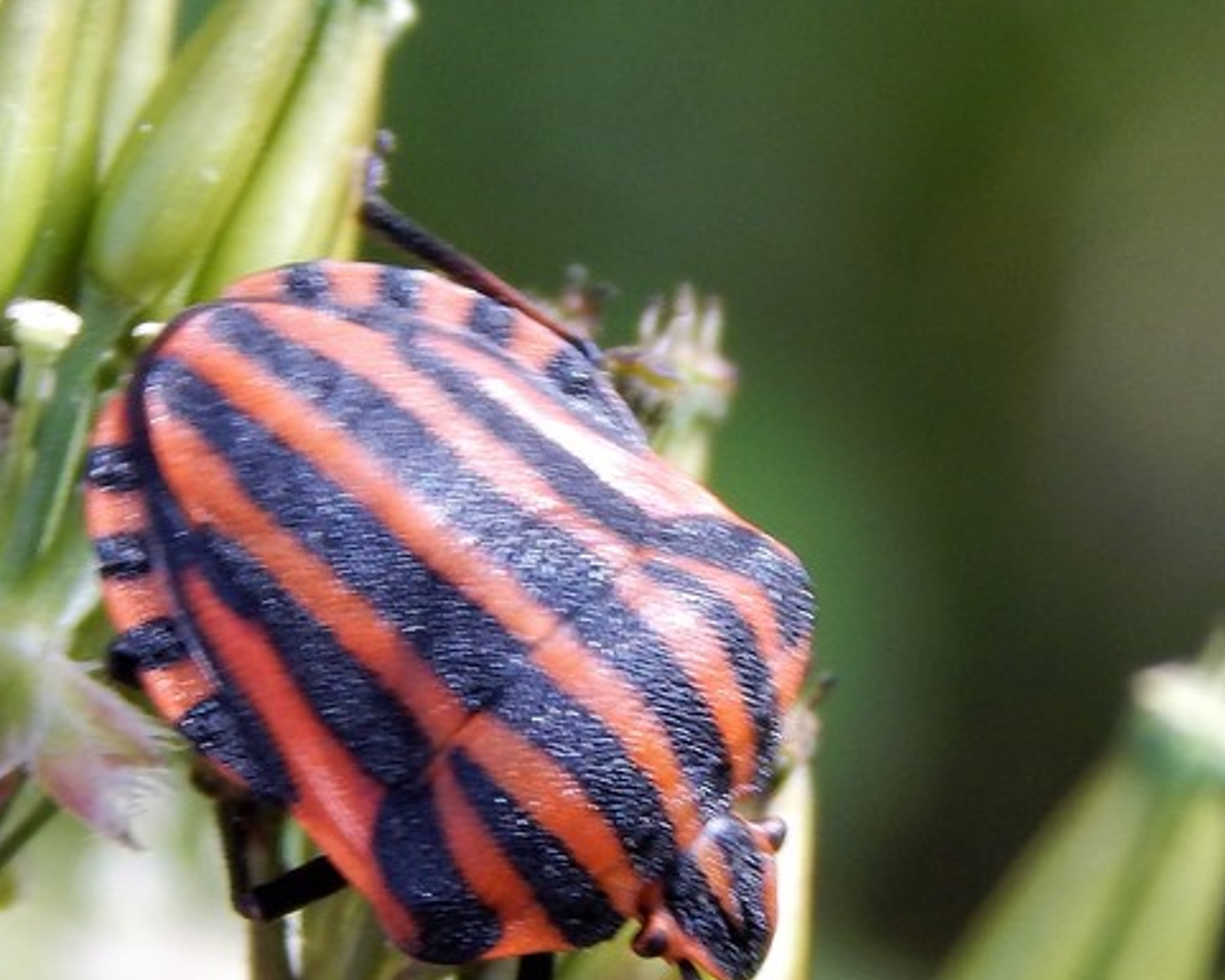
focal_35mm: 244
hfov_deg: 7.9
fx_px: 8848
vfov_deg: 6.3
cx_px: 521
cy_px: 715
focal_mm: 25.3
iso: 125
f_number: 4.9
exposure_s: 1/125
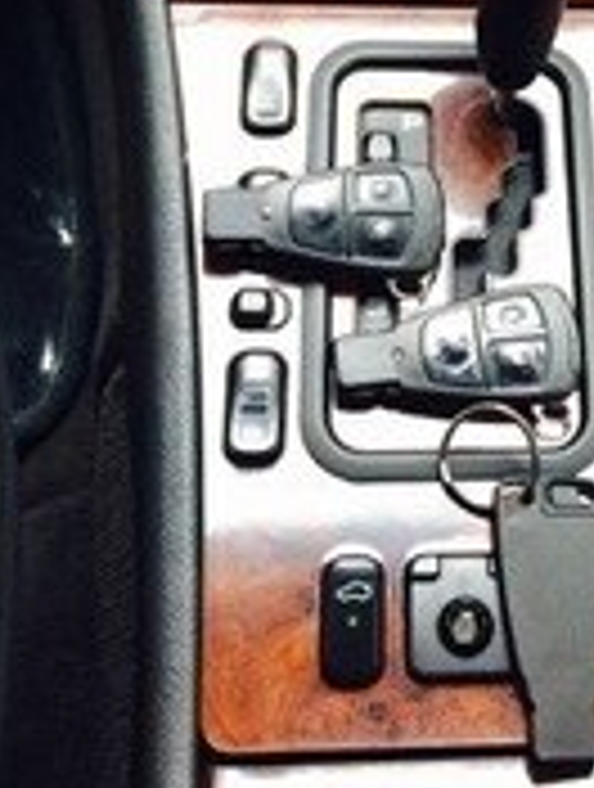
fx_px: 1869
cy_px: -239
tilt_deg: -53.0
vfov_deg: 21.5
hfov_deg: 17.8
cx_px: 531
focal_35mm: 82
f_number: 2.2
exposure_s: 1/33
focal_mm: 4.15
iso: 125
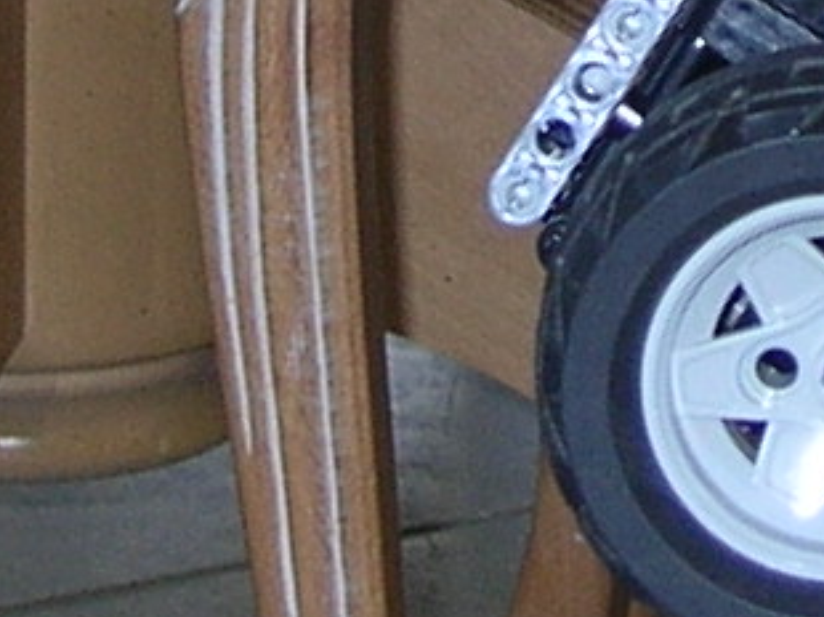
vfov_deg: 5.5
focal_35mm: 266
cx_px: 1095
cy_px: -535
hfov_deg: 7.4
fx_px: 6327
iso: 50
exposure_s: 1/60.1
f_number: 2.7
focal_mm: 6
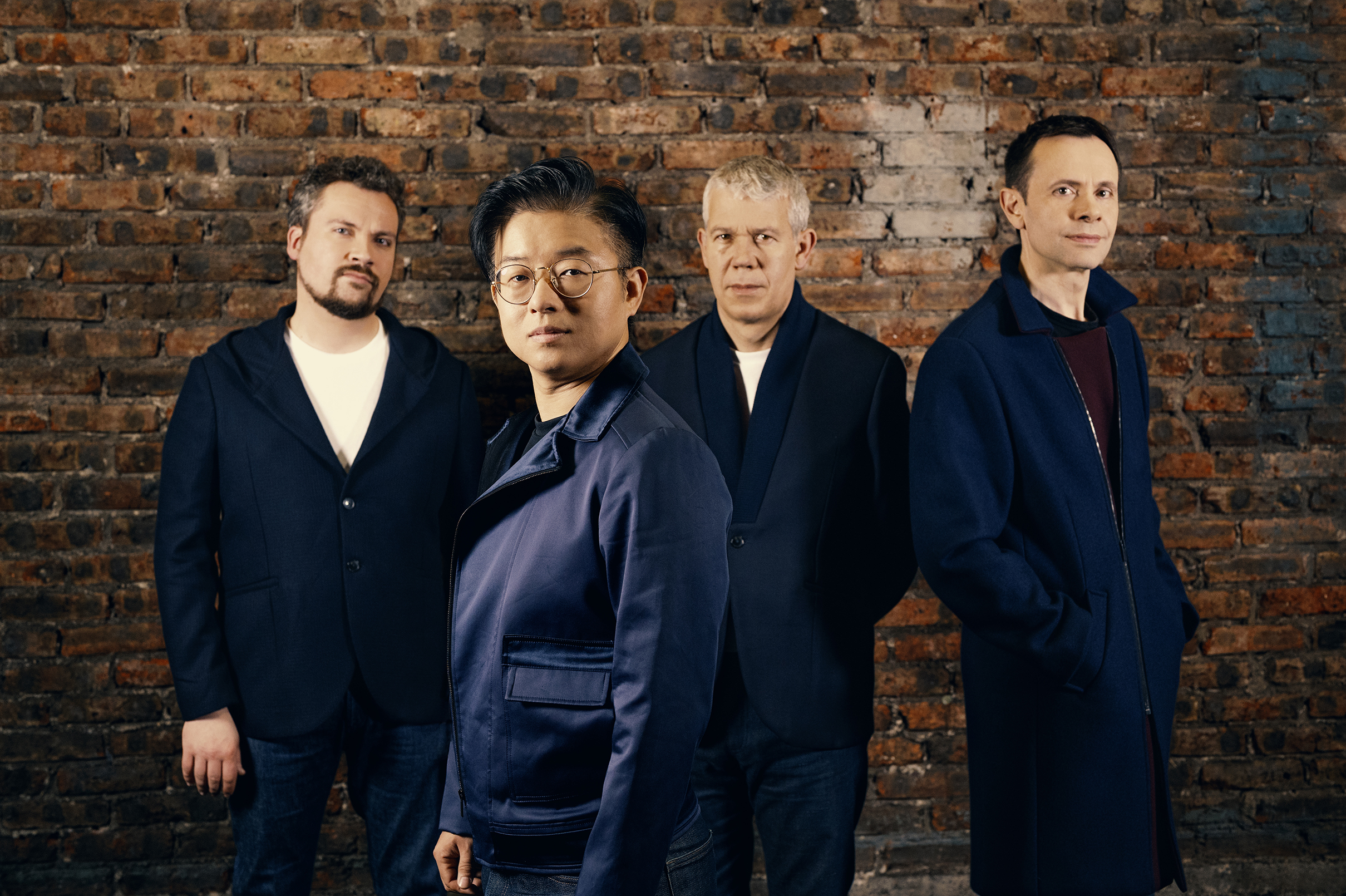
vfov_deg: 27.0
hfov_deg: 39.6
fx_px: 1868
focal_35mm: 50
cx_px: 673
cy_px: 448
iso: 2500
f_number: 4.5
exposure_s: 1/100
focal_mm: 50
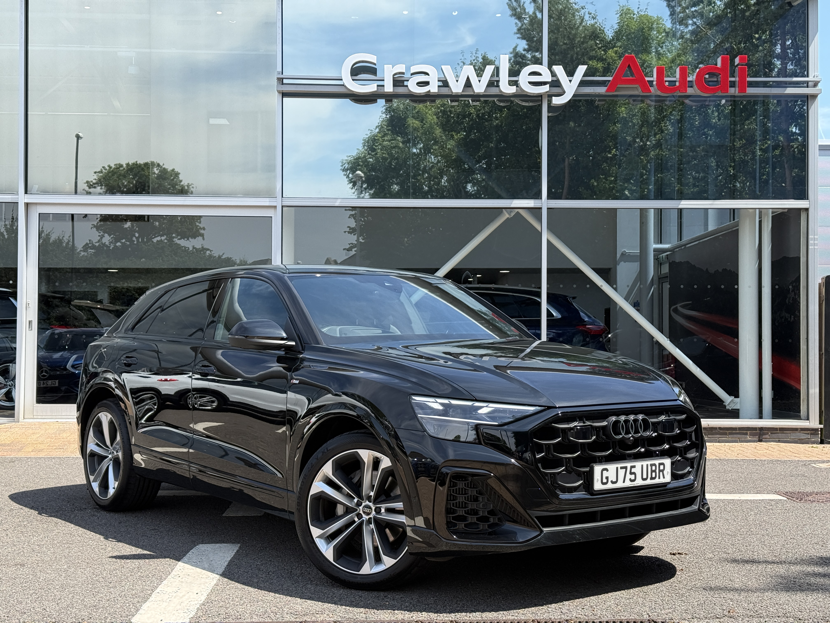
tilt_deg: +2.2
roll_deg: -0.6
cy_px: 312
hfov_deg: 39.7
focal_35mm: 48
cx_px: 415
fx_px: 1151
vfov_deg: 30.3
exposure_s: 1/2033
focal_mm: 6.76
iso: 100
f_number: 1.78
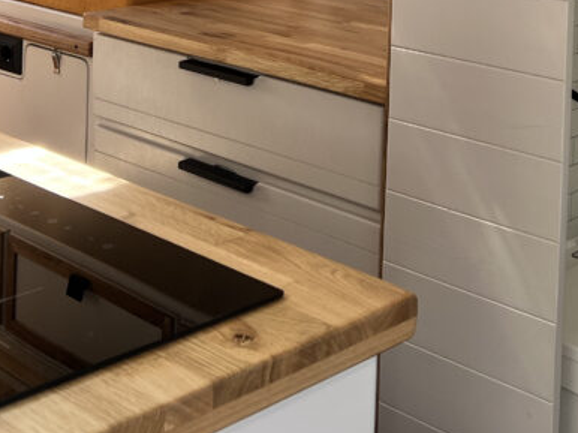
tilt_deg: -2.0
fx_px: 1151
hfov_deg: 28.1
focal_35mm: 69
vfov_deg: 19.5
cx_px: 344
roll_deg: -2.7
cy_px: -136
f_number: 1.5
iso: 50
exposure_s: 1/567
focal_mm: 5.7
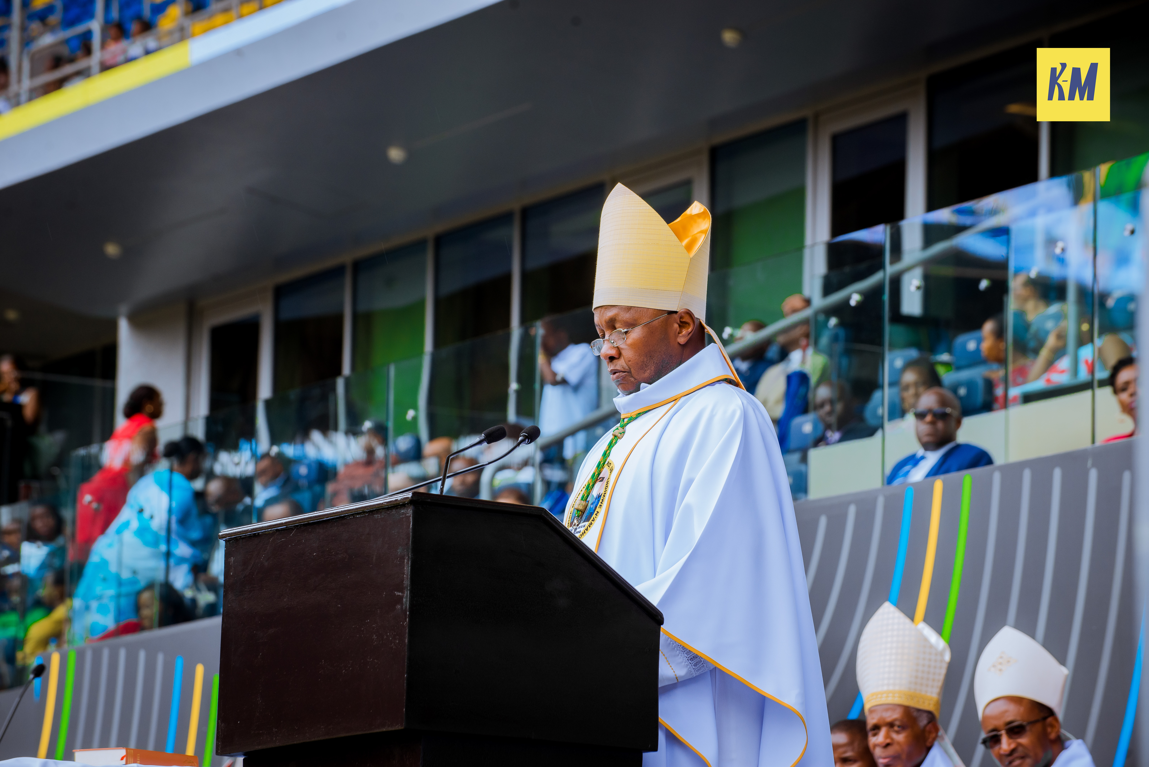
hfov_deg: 12.8
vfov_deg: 8.6
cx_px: 574
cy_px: 384
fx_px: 5108
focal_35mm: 160
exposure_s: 1/100
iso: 320
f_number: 7.1
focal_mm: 160
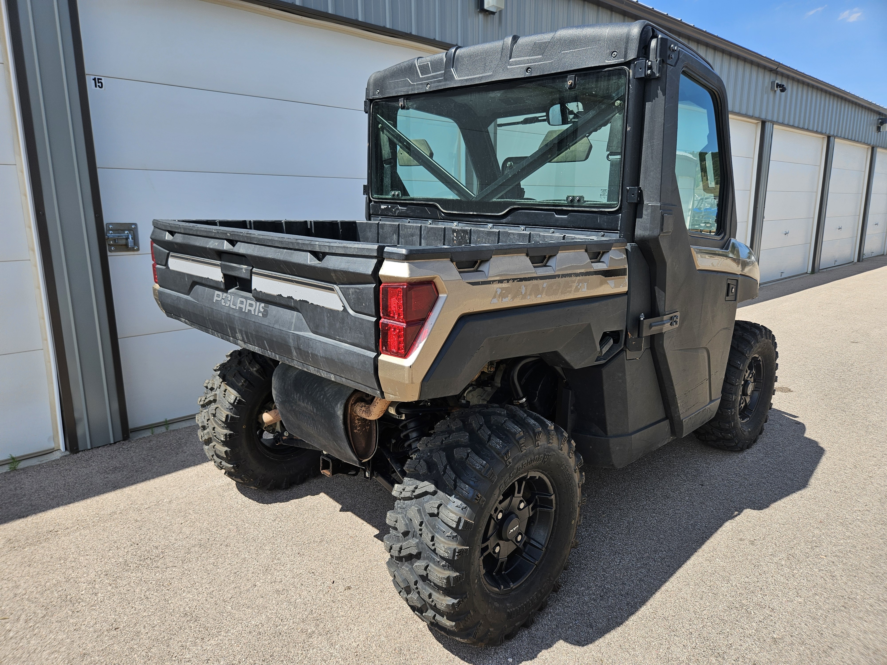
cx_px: 444
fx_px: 589
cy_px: 332
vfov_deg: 58.9
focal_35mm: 23
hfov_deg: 73.9
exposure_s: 1/1129
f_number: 1.8
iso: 25
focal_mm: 5.4
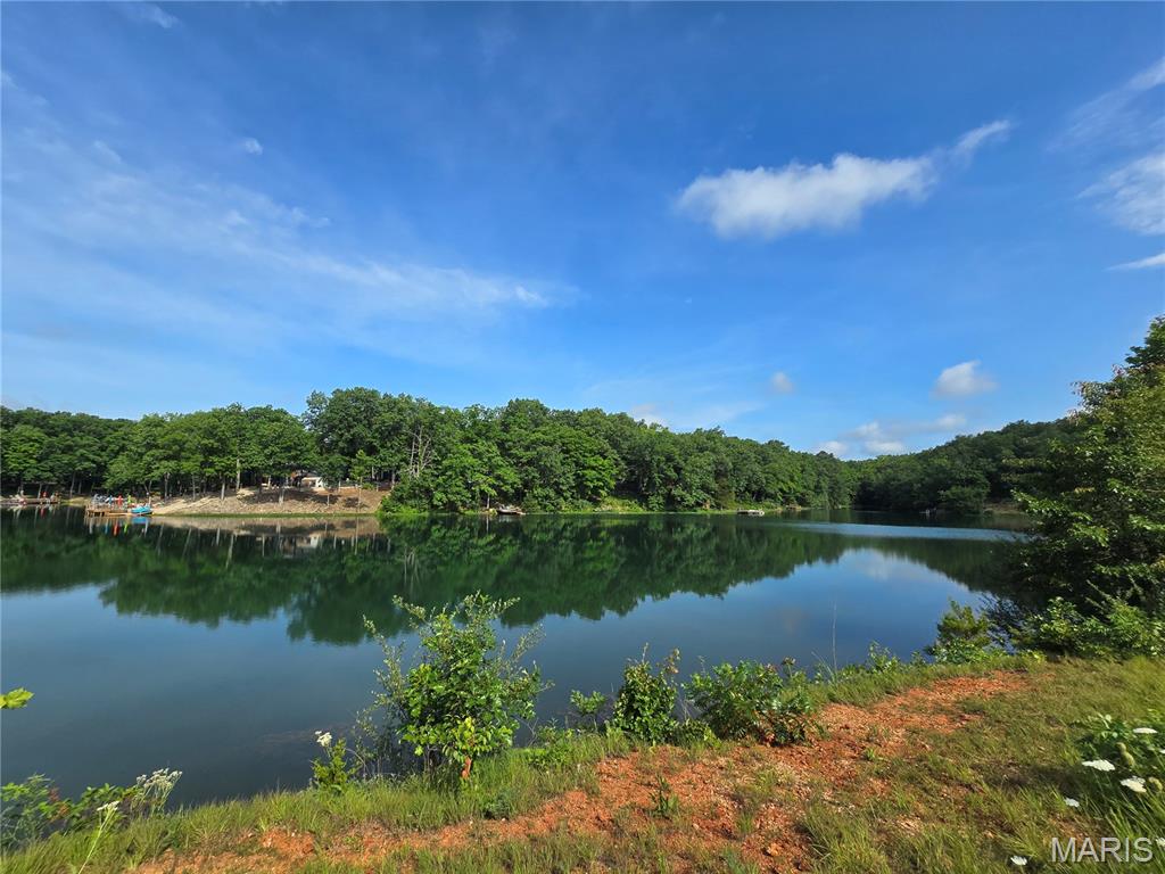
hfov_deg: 106.2
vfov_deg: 89.9
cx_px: 582
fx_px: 438
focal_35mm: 13
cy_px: 437
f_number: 2.2
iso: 50
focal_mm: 2.2
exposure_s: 1/2210
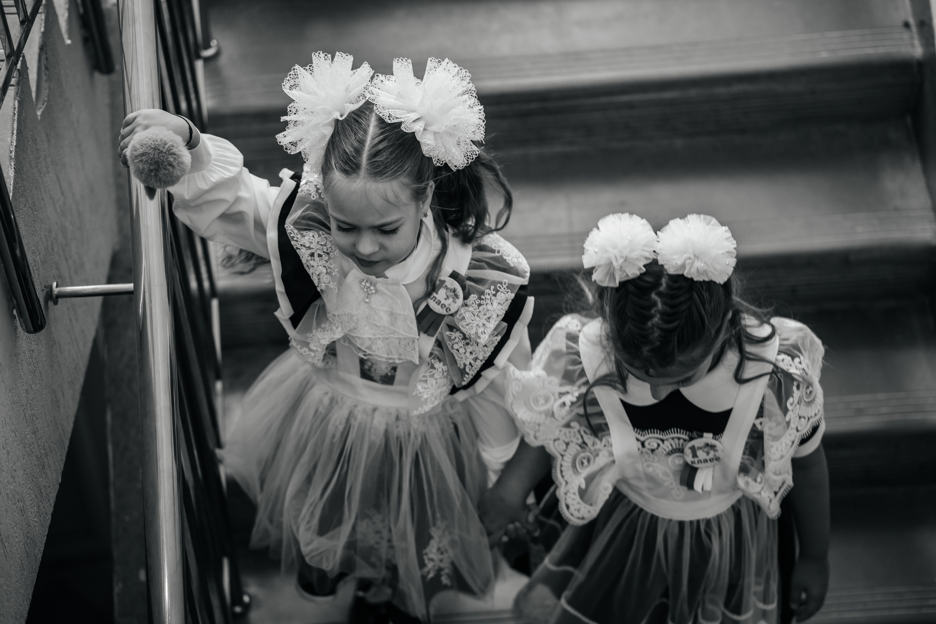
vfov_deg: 16.1
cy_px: 312
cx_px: 468
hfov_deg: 23.9
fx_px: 2210
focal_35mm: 85
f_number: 2.2
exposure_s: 1/250
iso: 640
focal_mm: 85
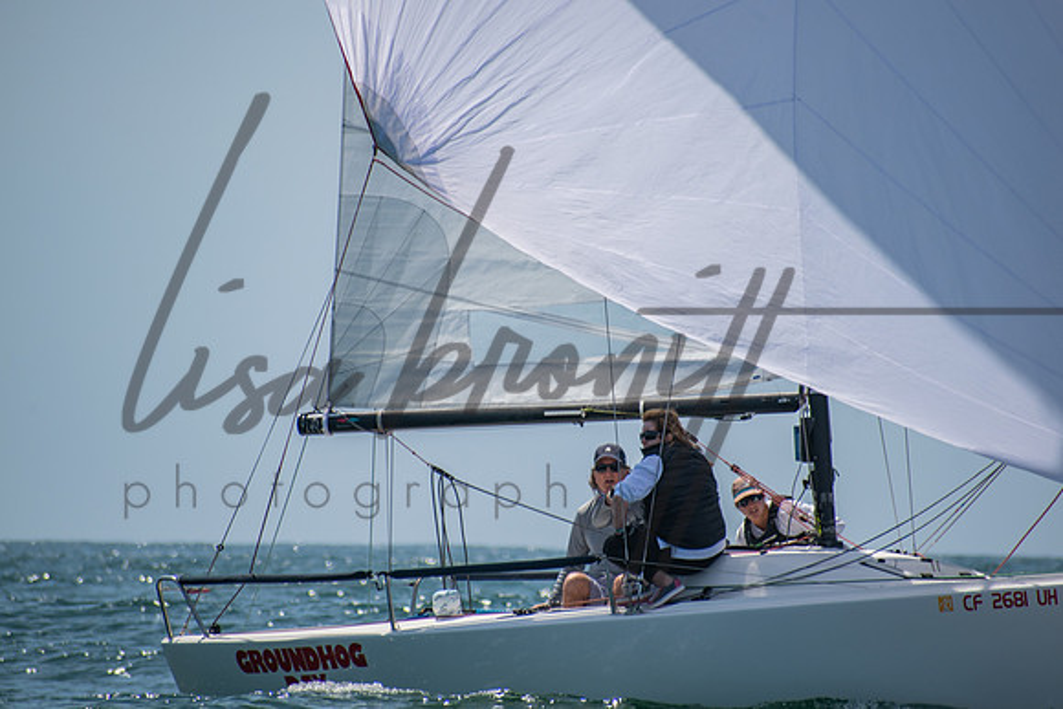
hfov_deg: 4.4
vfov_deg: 2.9
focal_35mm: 472
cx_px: 532
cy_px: 354
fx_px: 13937
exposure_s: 1/1000
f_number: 6.3
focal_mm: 300
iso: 200
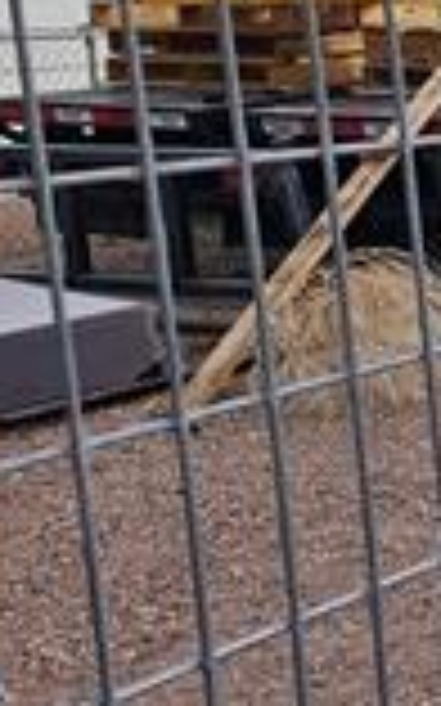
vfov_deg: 21.0
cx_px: 958
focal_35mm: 99
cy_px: 304
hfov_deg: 11.5
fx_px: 1906
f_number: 1.7
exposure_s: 1/153
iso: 10
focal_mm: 6.3
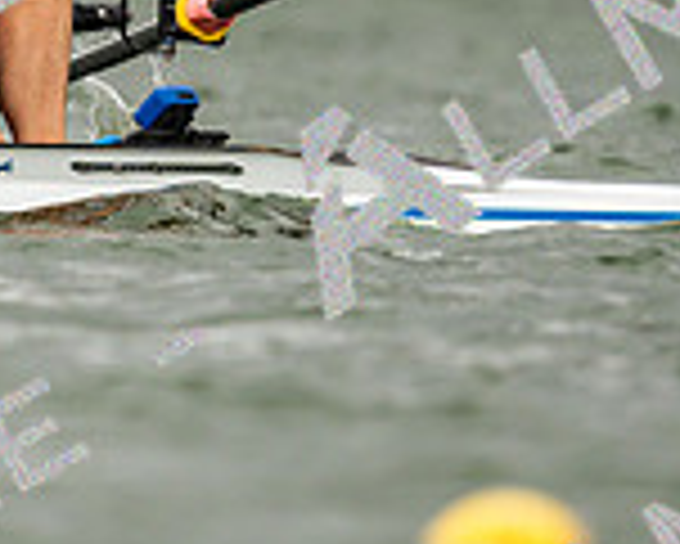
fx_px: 43640
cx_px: -86
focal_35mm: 2167
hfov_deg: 0.9
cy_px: -106
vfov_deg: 0.7
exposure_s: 1/2000
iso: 500
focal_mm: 600
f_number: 6.3
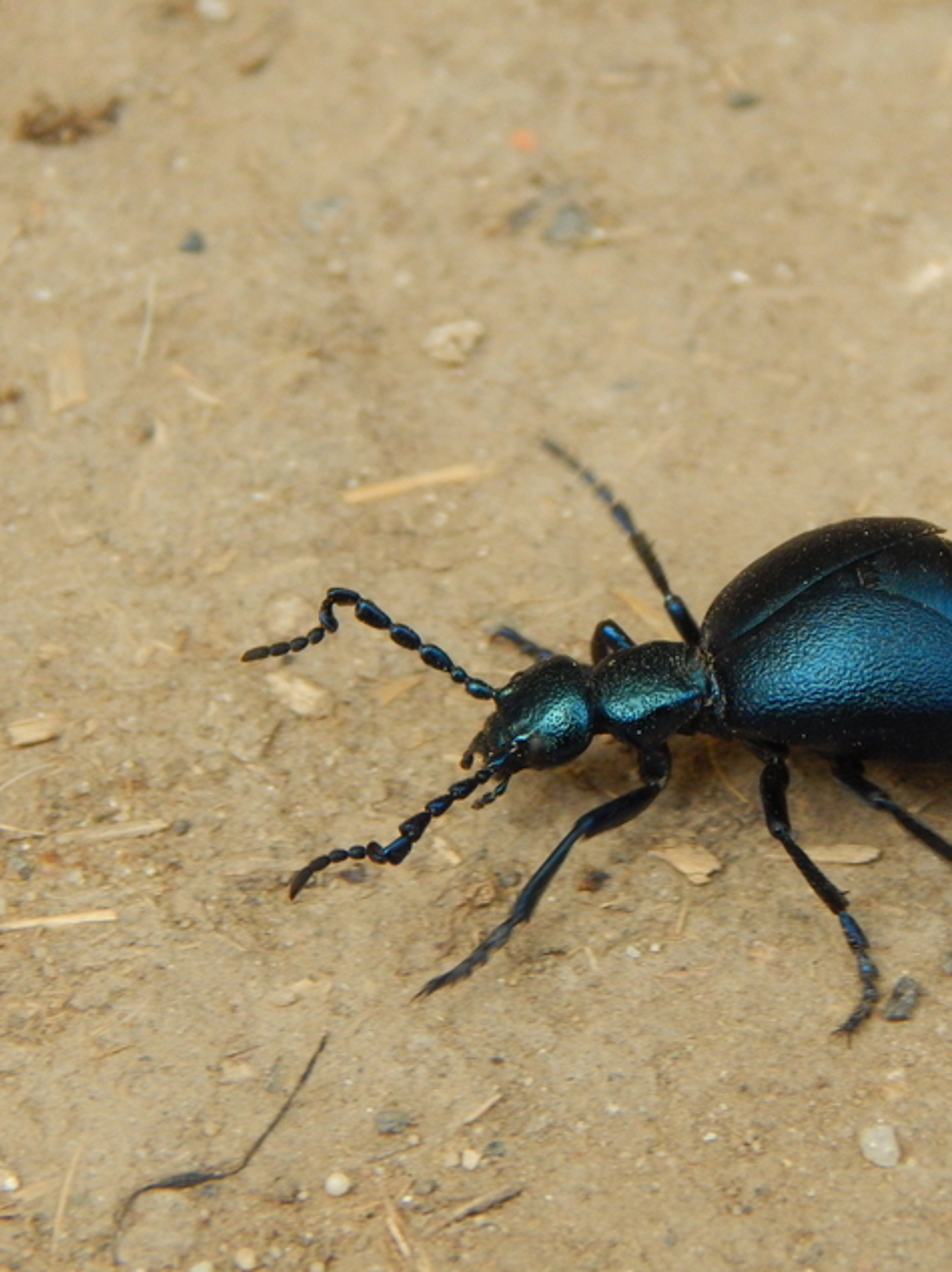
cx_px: 700
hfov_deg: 10.6
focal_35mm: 140
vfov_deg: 14.1
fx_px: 5137
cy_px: 632
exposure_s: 1/200
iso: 400
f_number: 4.5
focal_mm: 18.7
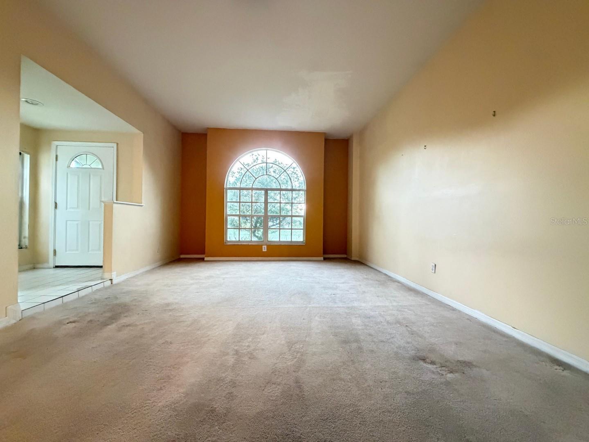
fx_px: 238
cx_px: 294
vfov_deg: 85.7
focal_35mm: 14
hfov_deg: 102.1
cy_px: 221
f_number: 2.2
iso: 1000
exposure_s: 1/40
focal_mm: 2.22
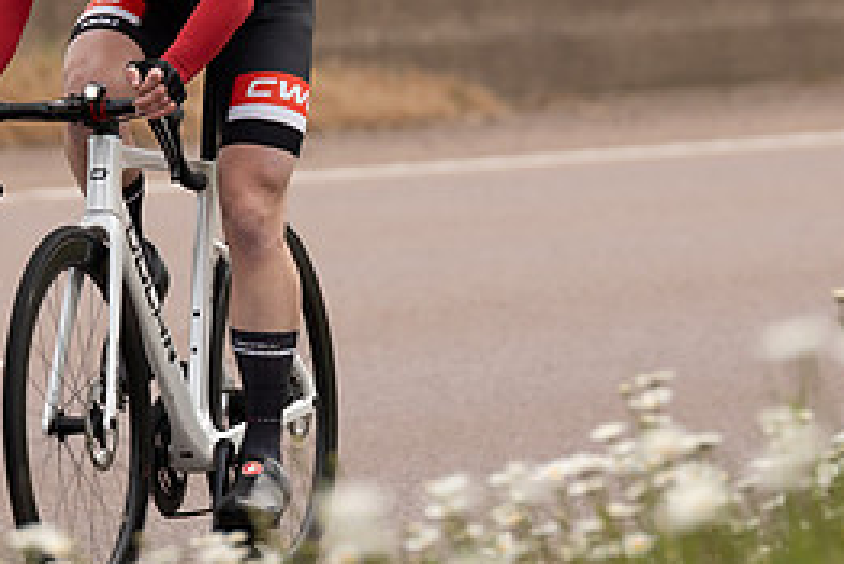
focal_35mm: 622
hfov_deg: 3.3
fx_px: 14590
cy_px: -155
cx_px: 74
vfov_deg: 2.2
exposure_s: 1/800
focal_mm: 200
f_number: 4
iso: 125
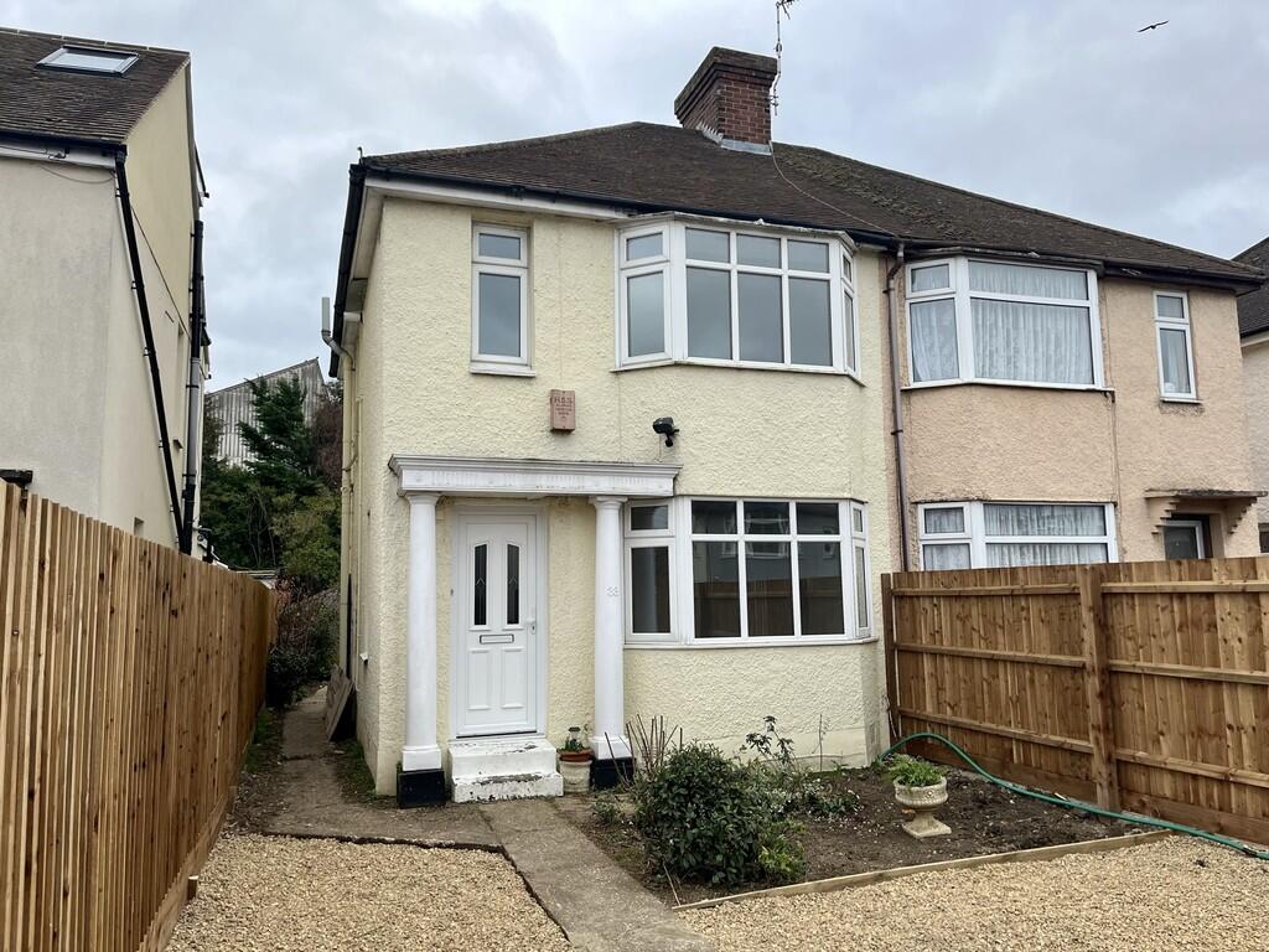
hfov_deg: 67.3
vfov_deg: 53.1
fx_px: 953
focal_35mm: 26
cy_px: 476
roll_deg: +1.8
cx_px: 634
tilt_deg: +6.1
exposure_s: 1/840
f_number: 1.6
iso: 50
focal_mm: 5.1
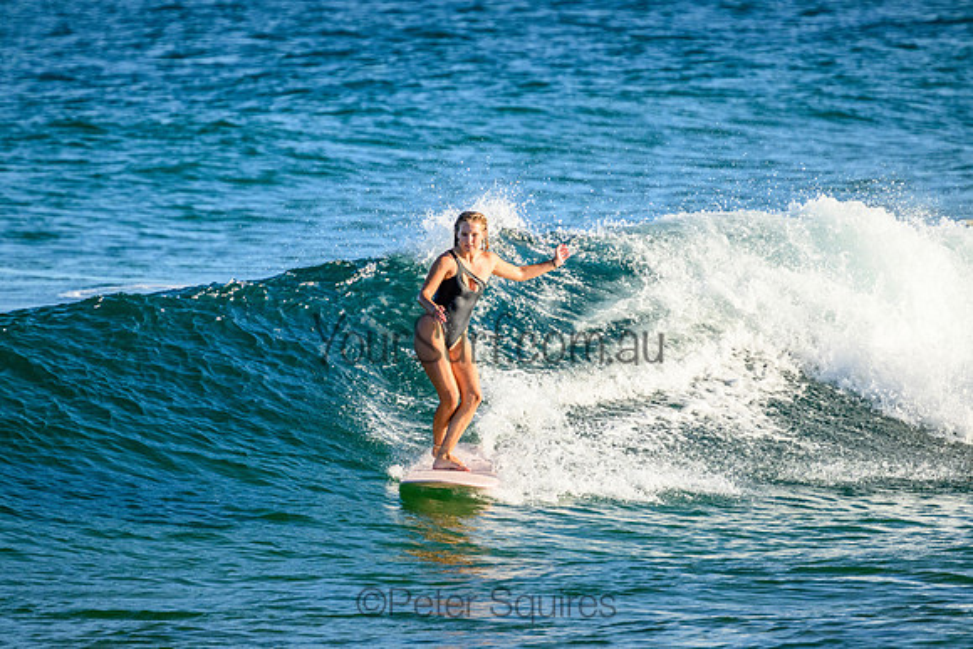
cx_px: 486
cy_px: 324
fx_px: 21626
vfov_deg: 1.7
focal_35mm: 800
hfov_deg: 2.6
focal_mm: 800
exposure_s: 1/2000
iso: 1400
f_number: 11
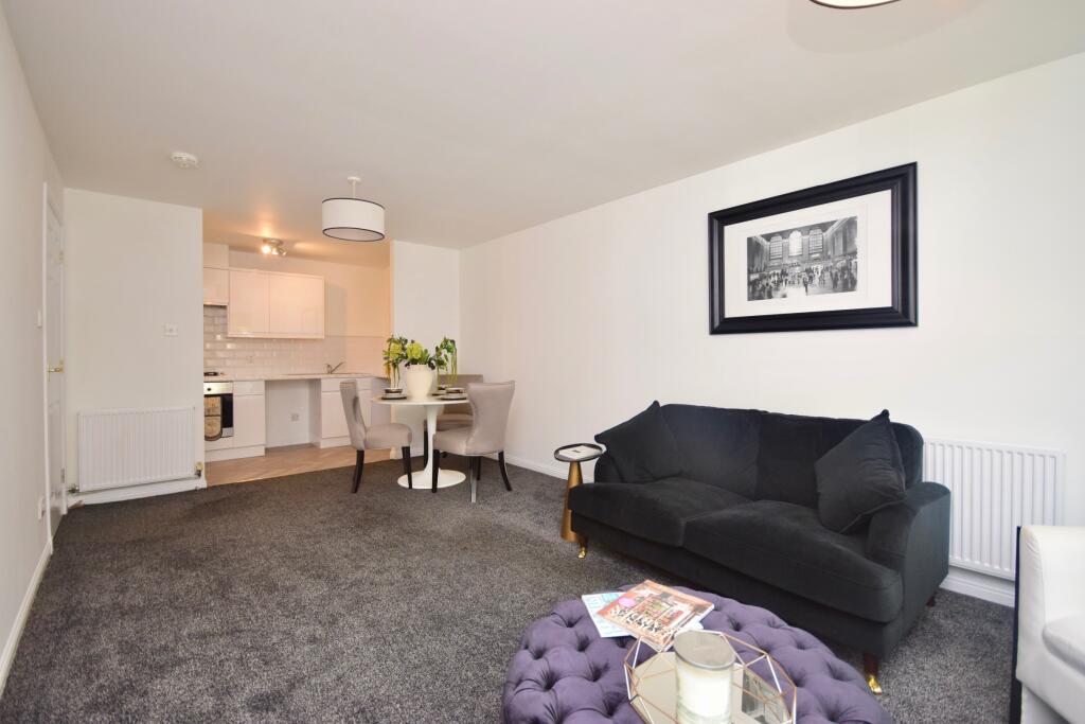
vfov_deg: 77.3
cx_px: 542
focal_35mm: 15
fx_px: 452
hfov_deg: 100.4
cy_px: 362
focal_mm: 10
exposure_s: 1/50
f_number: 5
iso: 800
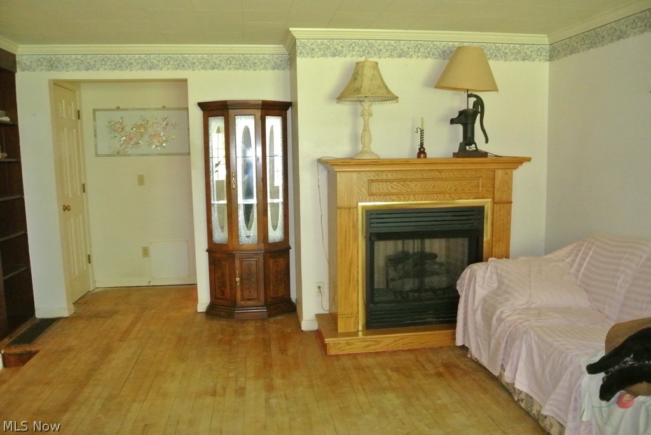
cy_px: 218
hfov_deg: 67.3
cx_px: 326
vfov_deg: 48.0
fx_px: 489
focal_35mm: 27
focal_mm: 10
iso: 3200
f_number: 3.5
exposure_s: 1/60
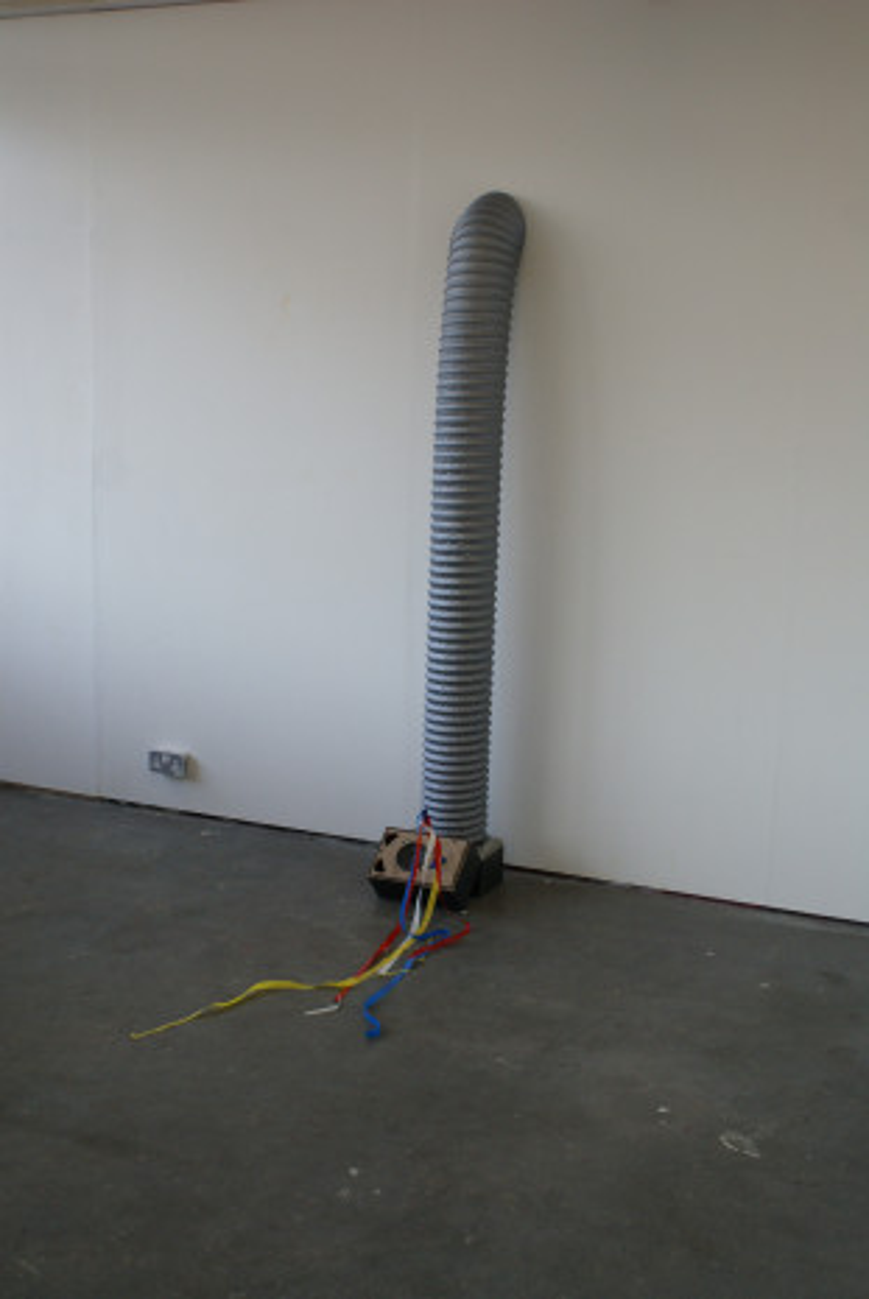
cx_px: 434
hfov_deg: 32.0
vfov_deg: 46.4
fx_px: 1517
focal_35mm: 42
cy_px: 650
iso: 320
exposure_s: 1/125
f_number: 4.5
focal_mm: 28
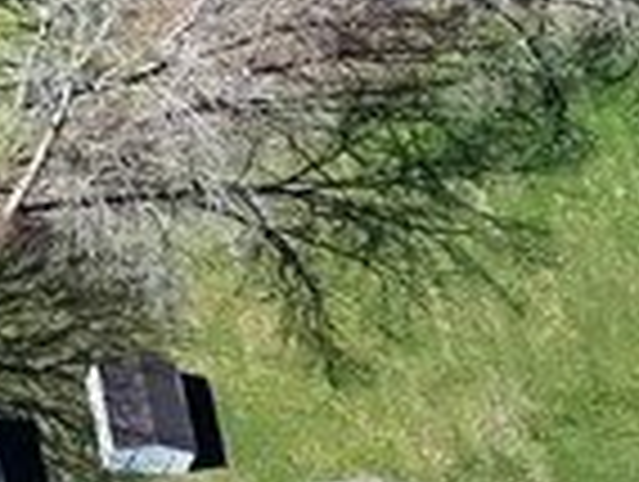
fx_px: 3199
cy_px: -667
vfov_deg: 8.0
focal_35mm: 173
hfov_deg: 9.9
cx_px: -936
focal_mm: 6.72
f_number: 1.7
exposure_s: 1/3200
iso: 180
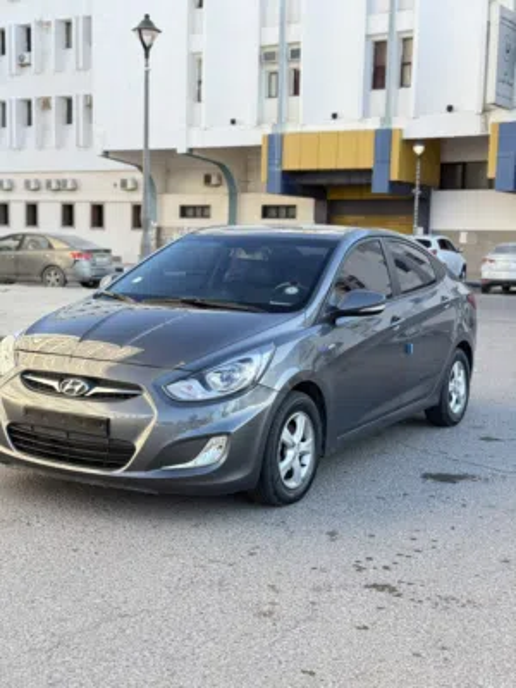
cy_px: 344
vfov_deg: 39.7
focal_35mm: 48
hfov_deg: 30.3
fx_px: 954
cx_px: 258
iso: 80
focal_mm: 6.76
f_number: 1.78
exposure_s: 1/657
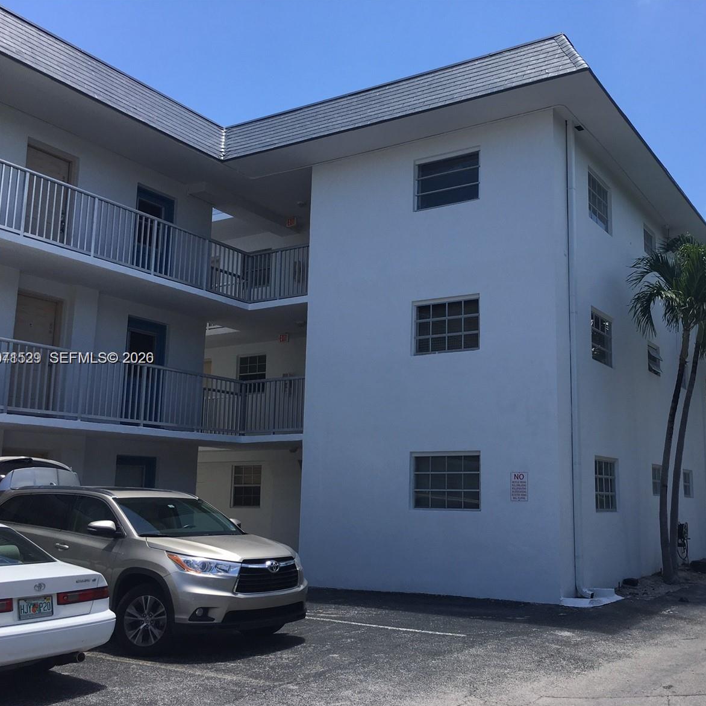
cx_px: 448
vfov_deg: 47.2
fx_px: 808
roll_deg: -0.3
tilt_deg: +10.2
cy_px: 359
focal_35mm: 35
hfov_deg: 46.7
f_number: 2.2
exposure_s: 1/1040
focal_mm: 4.15
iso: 25
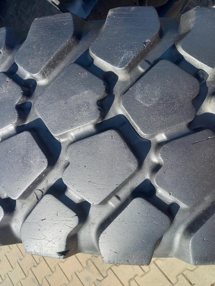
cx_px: 108
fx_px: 207
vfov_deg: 69.4
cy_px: 143
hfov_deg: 54.9
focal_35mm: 25
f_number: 1.8
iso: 50
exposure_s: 1/219
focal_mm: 4.65
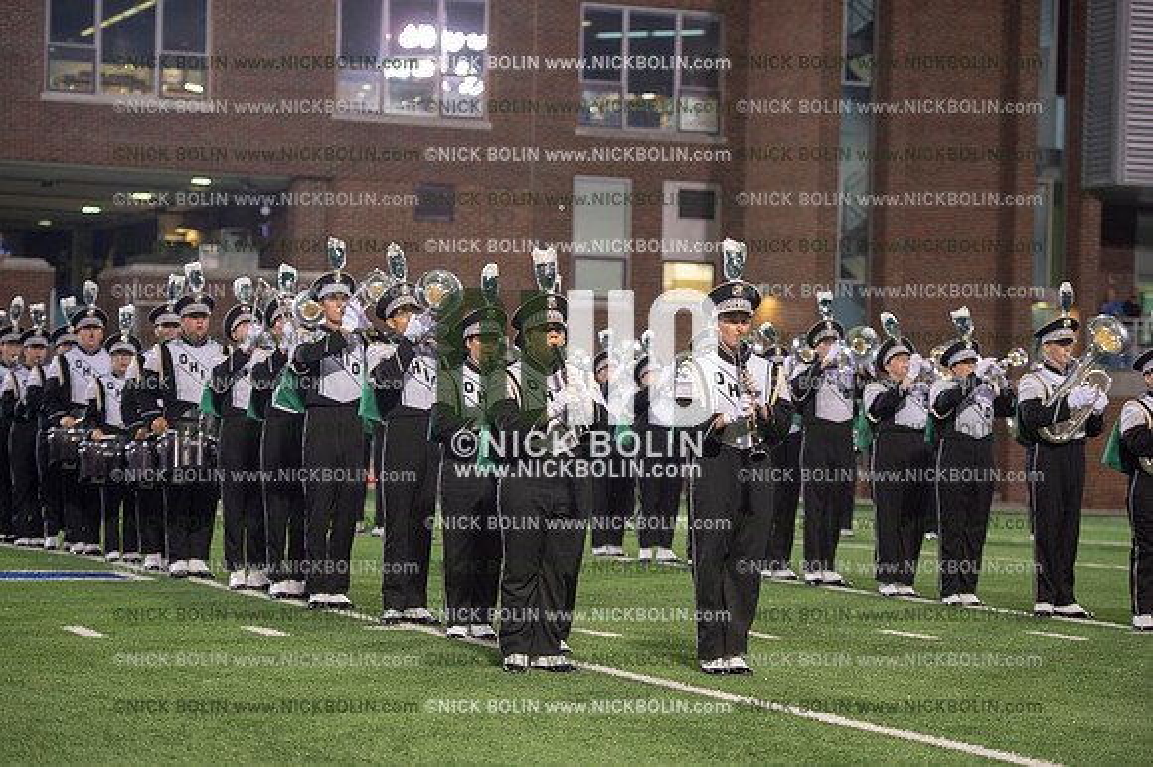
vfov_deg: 13.4
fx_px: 3265
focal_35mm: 102
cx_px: 576
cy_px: 384
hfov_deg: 20.0
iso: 2500
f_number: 2.8
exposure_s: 1/200
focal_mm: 102
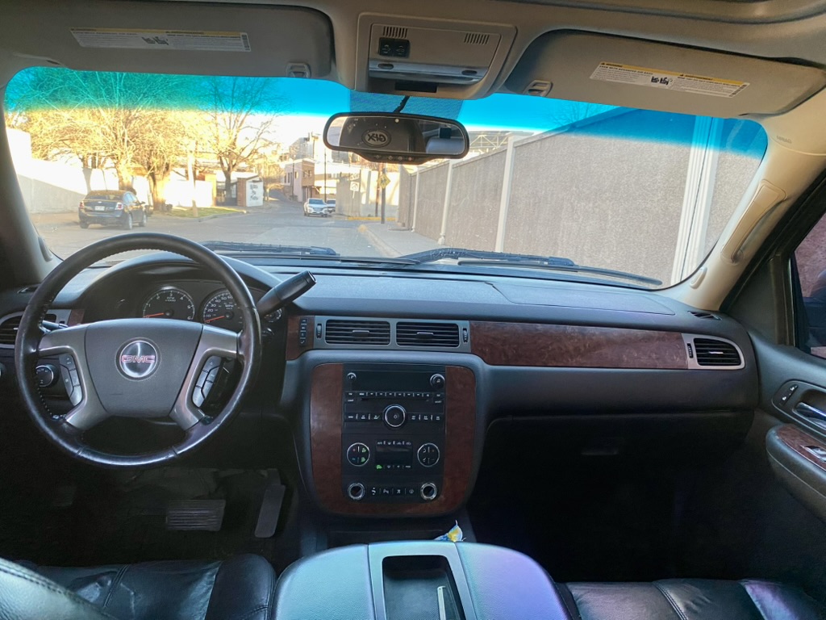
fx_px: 620
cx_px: 413
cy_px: 310
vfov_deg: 53.1
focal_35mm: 26
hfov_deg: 67.3
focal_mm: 4.25
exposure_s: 1/62
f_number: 1.8
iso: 125
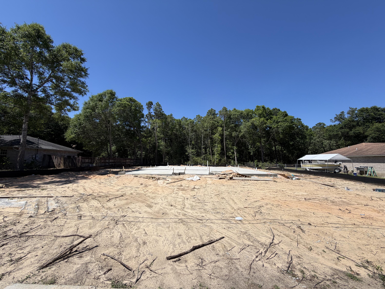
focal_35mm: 14
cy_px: 144
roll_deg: -0.2
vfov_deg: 85.7
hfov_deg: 102.1
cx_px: 192
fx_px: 156
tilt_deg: +6.2
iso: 20
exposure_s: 1/1001
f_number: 2.2
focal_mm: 2.22
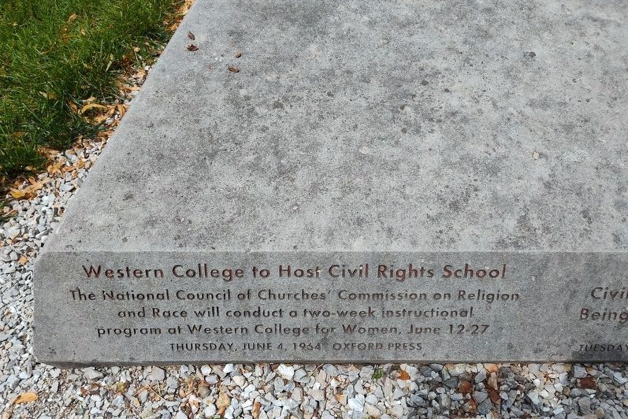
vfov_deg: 53.1
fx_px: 419
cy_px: 233
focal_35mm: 24
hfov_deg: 73.7
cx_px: 314
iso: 100
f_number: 1.8
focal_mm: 5.56
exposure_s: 1/1105
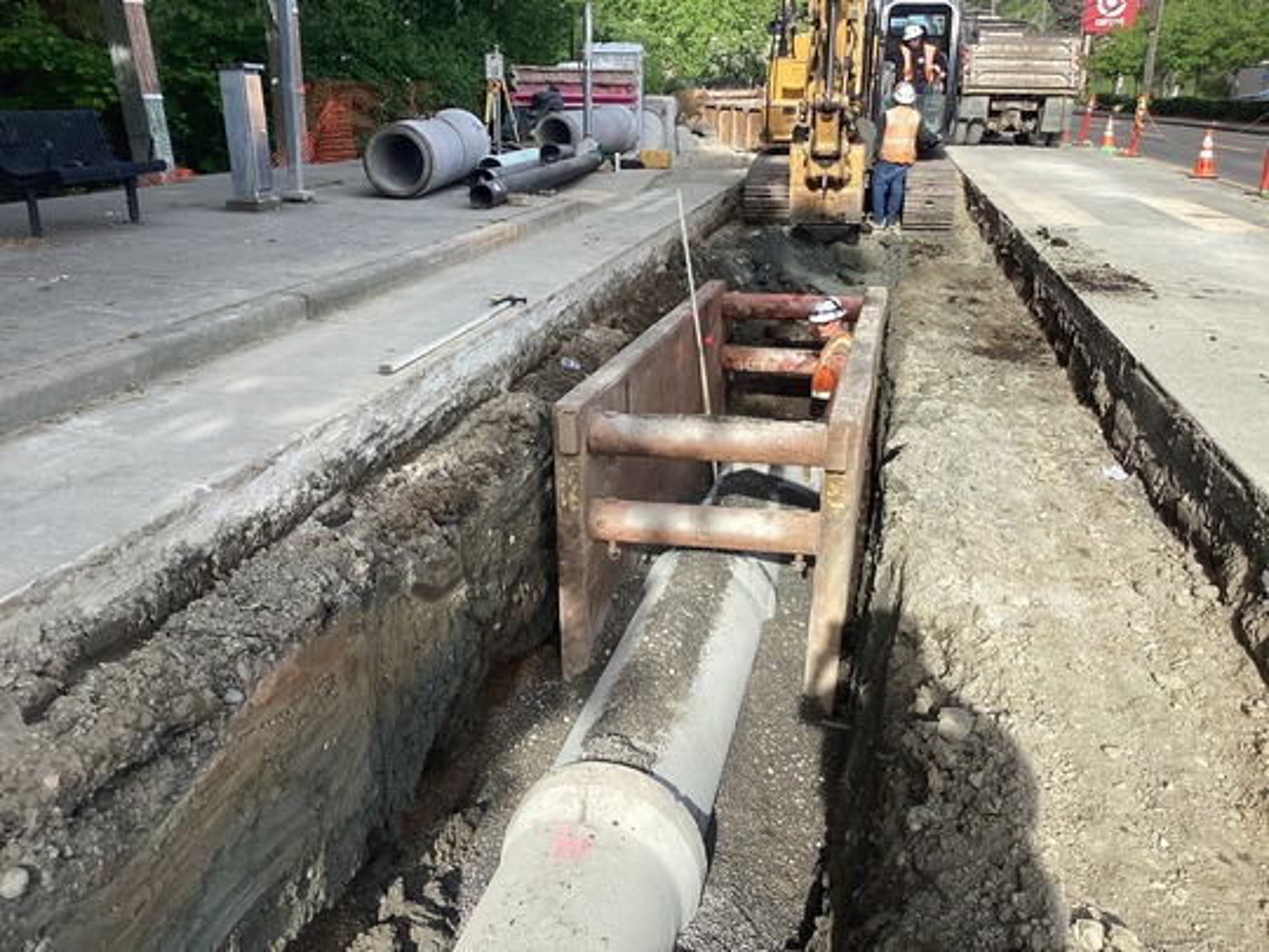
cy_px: 476
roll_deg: +0.0
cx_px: 634
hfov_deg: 58.4
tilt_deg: -16.4
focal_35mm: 31
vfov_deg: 45.4
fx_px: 1136
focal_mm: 3.3
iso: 25
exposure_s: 1/471
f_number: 2.4
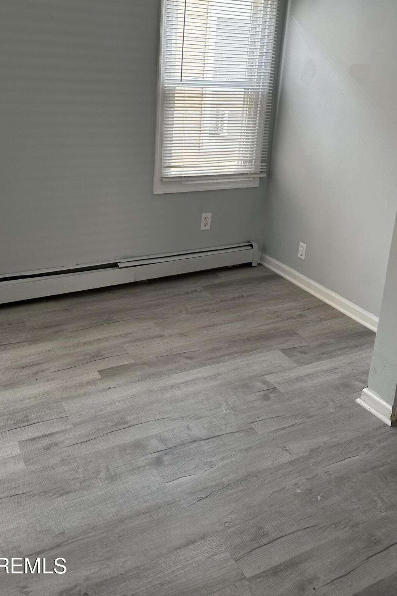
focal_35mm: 32
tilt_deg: -15.8
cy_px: 219
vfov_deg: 57.9
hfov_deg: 41.0
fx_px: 529
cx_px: 175
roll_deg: -3.5
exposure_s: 1/60
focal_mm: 6.86
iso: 125
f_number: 1.78
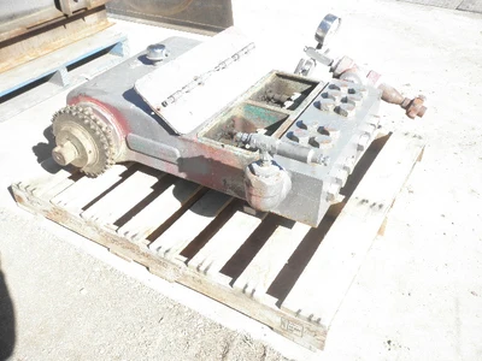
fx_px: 487
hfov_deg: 52.6
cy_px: 180
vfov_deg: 40.7
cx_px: 241
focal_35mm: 35
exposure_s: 1/50
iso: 64
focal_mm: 6.1
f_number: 9.1
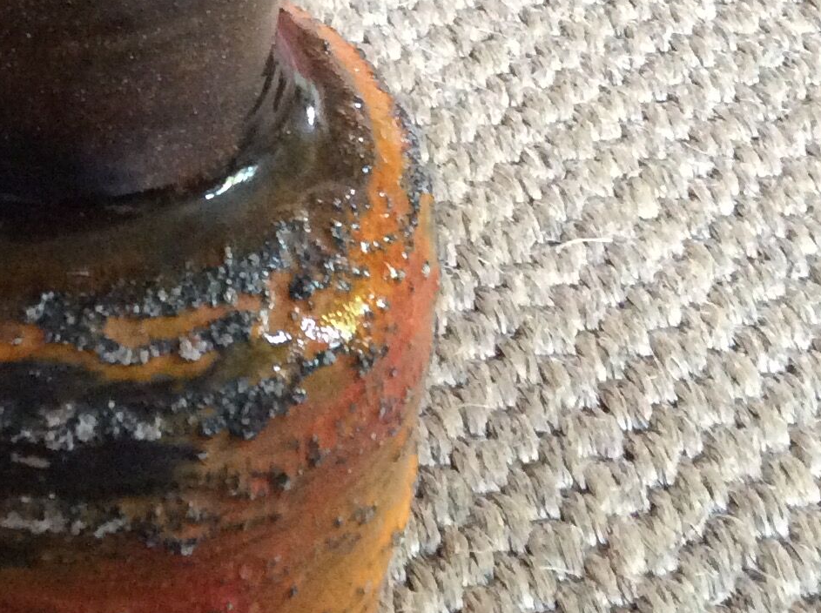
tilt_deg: -37.5
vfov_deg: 16.6
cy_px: 155
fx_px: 2084
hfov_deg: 21.6
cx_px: 39
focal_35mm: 88
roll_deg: -2.0
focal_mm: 3.3
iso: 250
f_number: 2.4
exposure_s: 1/17
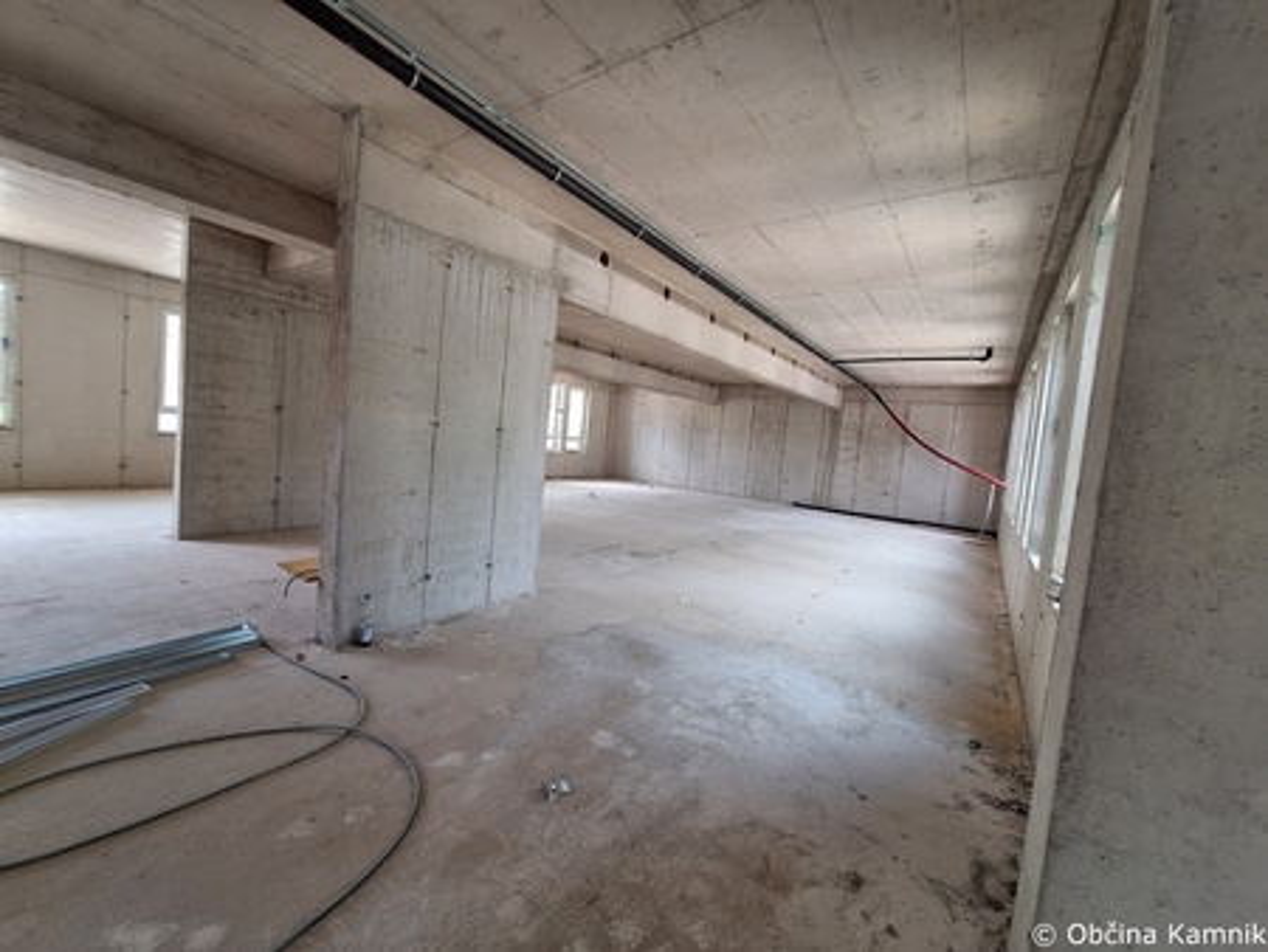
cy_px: 476
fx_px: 476
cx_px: 634
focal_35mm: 13
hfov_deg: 106.2
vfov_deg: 90.0
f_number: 2.2
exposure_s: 1/50
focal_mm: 1.74
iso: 80
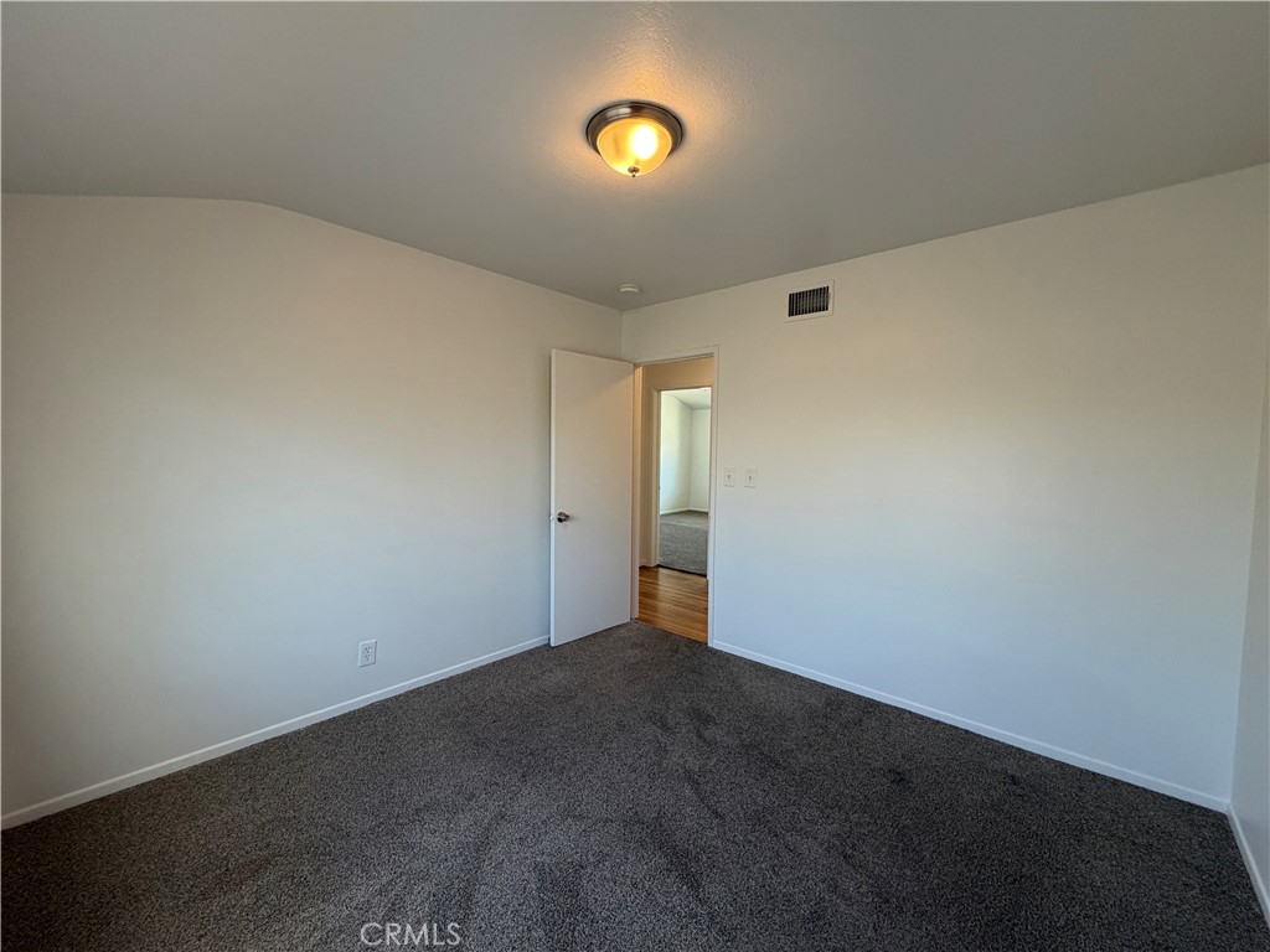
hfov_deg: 102.1
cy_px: 476
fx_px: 514
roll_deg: -0.7
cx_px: 635
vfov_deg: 85.7
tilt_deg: -4.0
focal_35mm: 14
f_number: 2.2
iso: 250
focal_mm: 2.22
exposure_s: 1/120
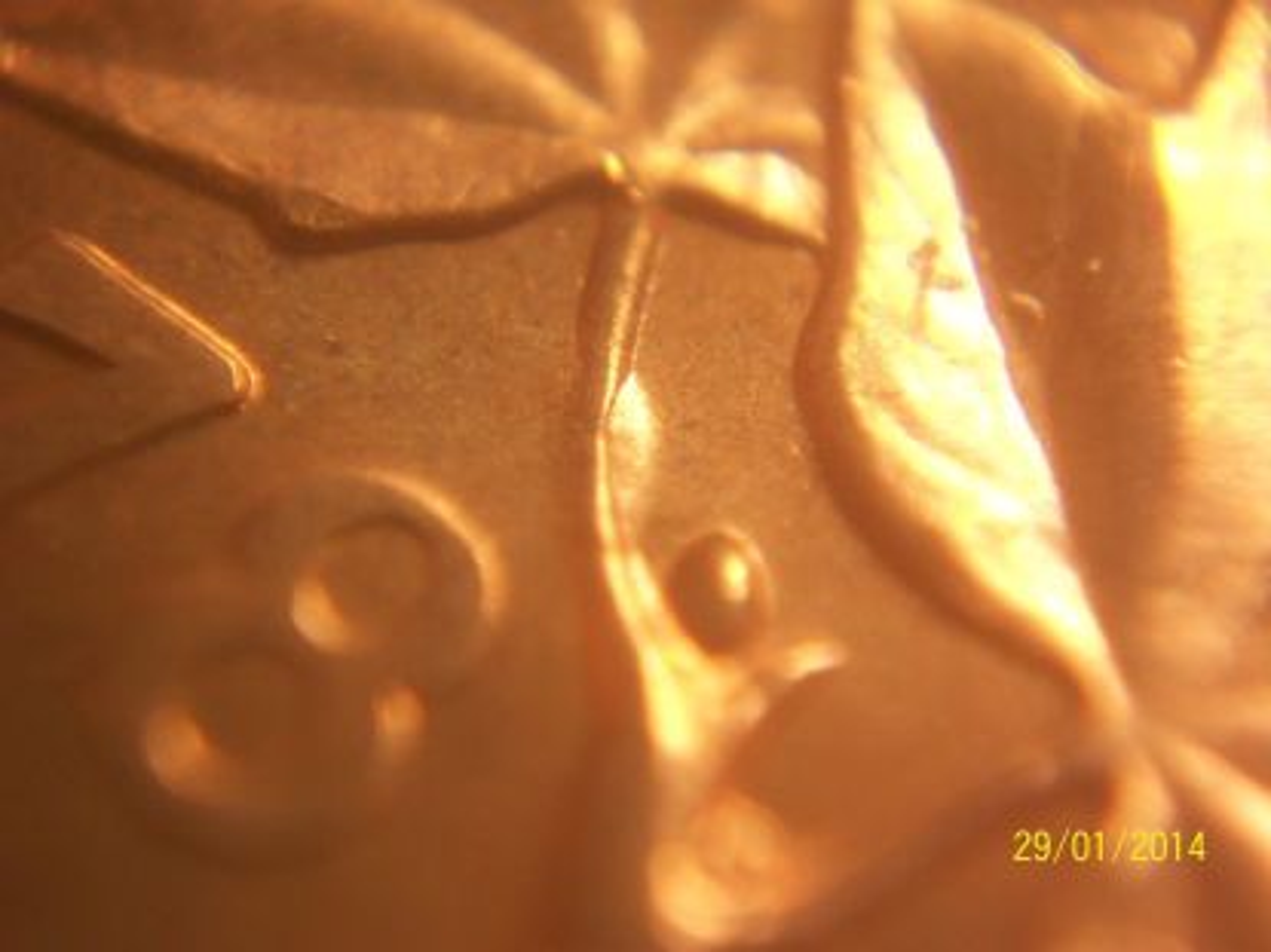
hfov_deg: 20.4
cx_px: 636
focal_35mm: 96
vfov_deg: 15.4
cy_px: 476
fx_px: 3524
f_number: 5.2
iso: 192
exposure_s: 1/125
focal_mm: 17.1
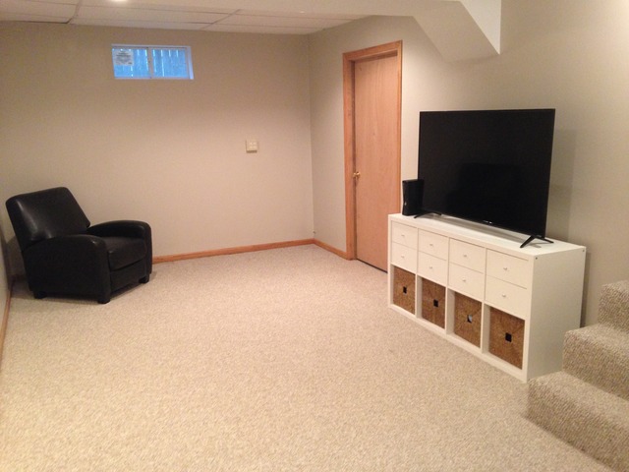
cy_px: 236
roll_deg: +2.2
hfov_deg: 55.4
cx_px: 314
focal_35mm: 33
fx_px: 600
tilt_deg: -10.8
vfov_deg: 42.9
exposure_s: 1/20
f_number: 2.4
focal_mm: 4.12
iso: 250
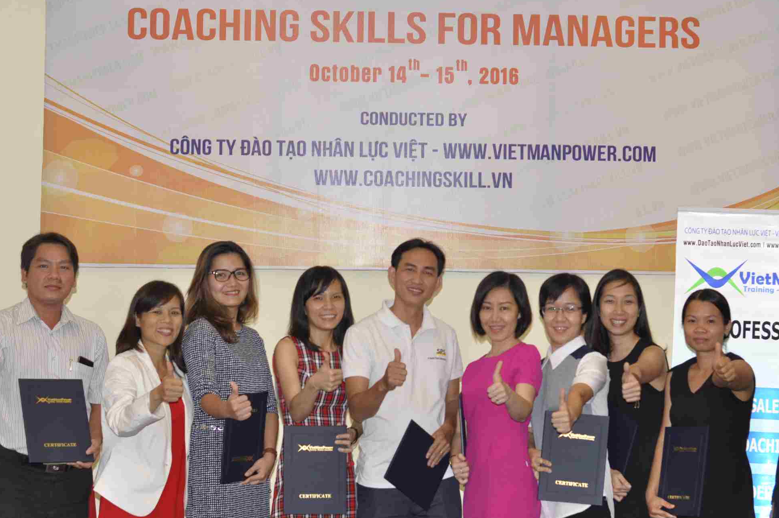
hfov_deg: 24.5
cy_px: 250
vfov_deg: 16.4
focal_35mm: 83
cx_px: 427
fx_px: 1794
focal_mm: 50
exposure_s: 1/60
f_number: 3.5
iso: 500
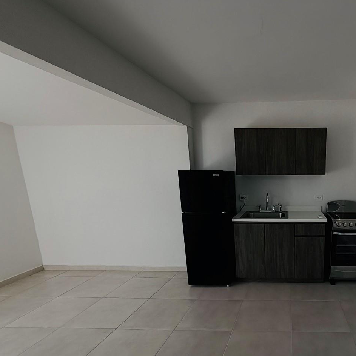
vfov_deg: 70.9
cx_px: 282
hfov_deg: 65.9
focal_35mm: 21
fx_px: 244
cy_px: 223
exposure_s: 1/619
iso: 50
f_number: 2.2
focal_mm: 2.22
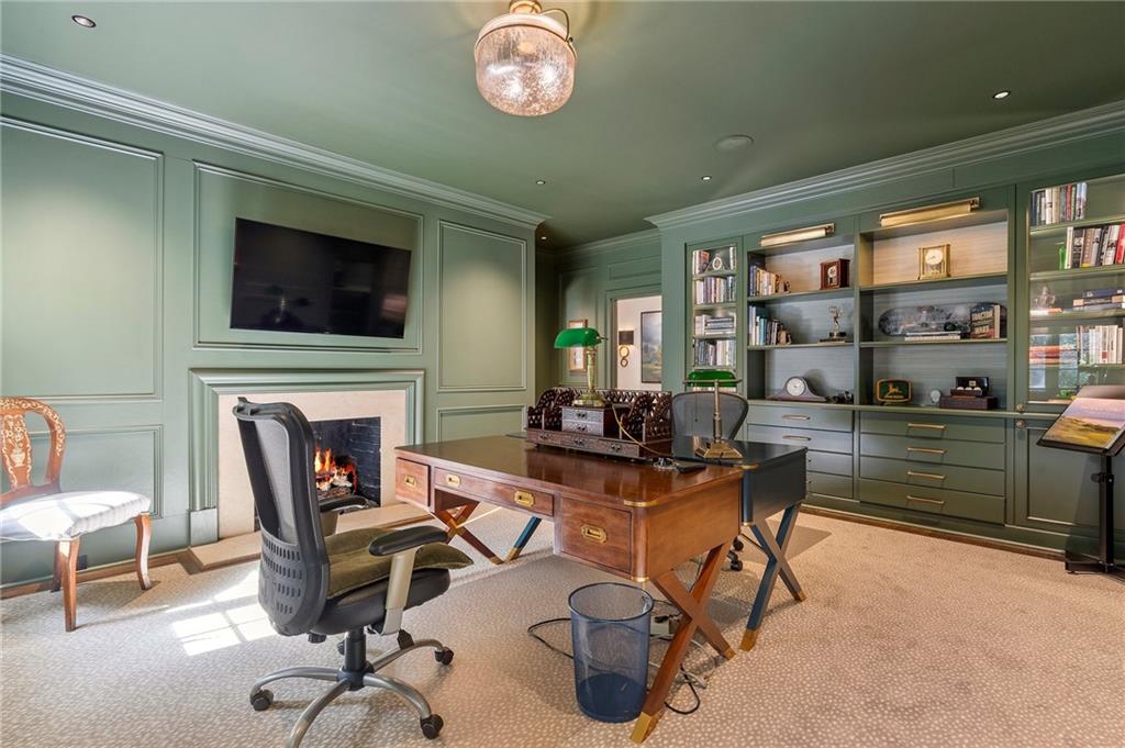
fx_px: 500
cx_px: 562
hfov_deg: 96.8
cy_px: 374
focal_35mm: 16
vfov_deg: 73.7
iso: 640
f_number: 8
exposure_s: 1/40
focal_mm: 16
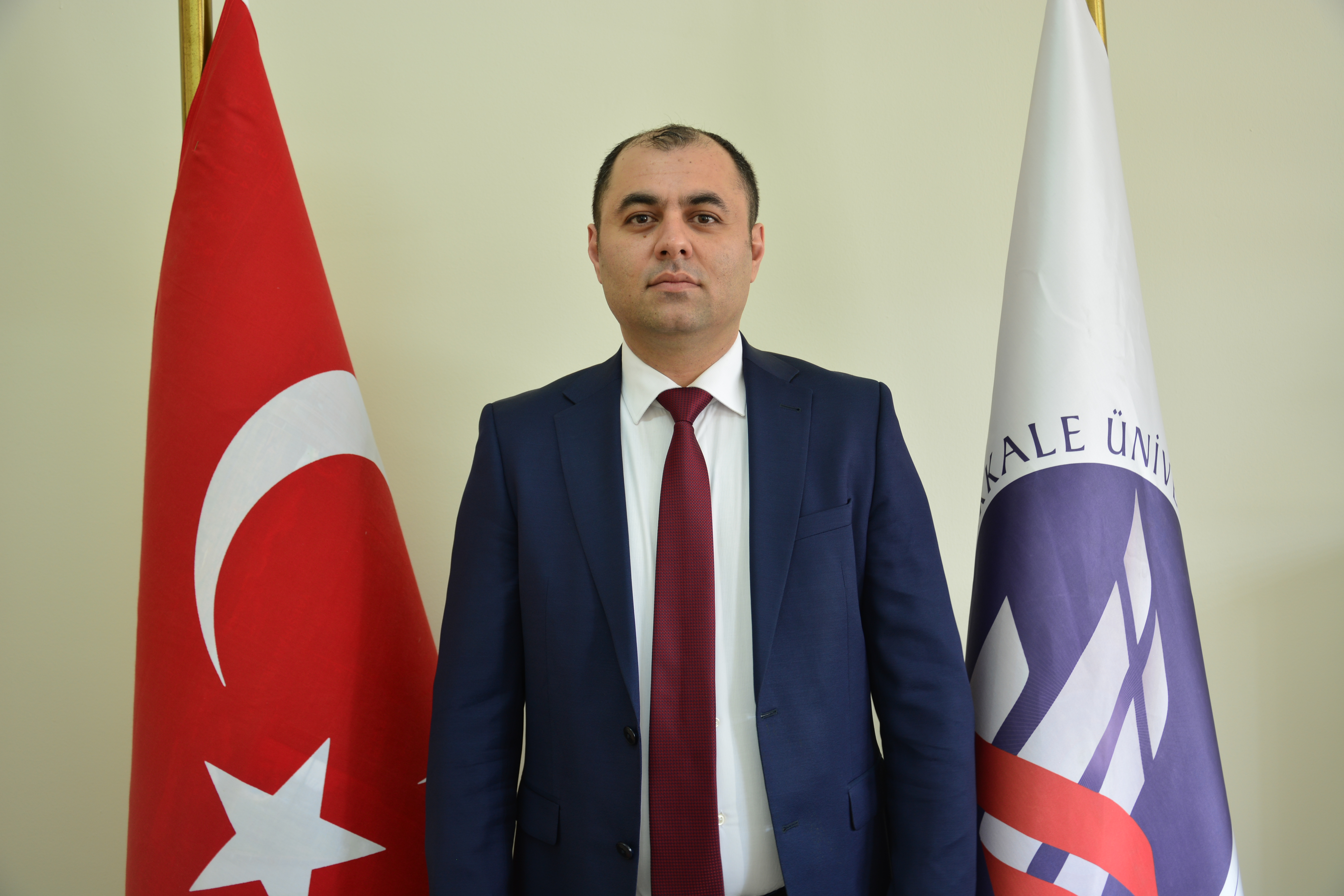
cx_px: 672
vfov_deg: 35.5
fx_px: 1400
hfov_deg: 51.3
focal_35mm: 38
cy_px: 448
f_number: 4
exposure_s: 1/8
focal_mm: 25
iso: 100
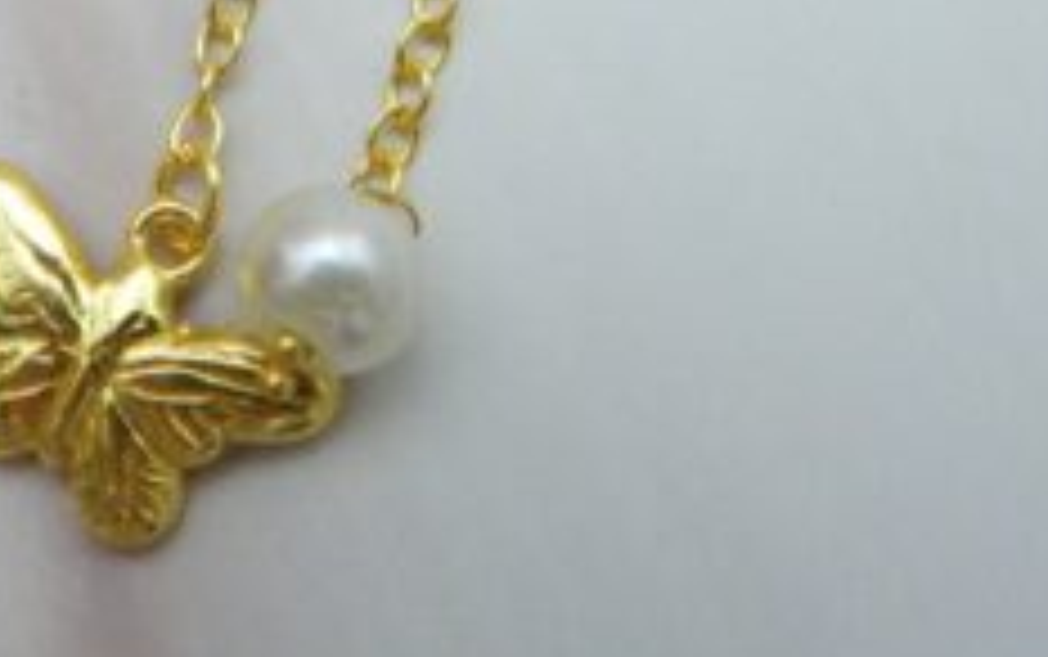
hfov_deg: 31.3
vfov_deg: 20.2
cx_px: -9
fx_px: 1715
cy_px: -148
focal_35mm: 60
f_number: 3
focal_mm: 4
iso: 400
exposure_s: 1/30
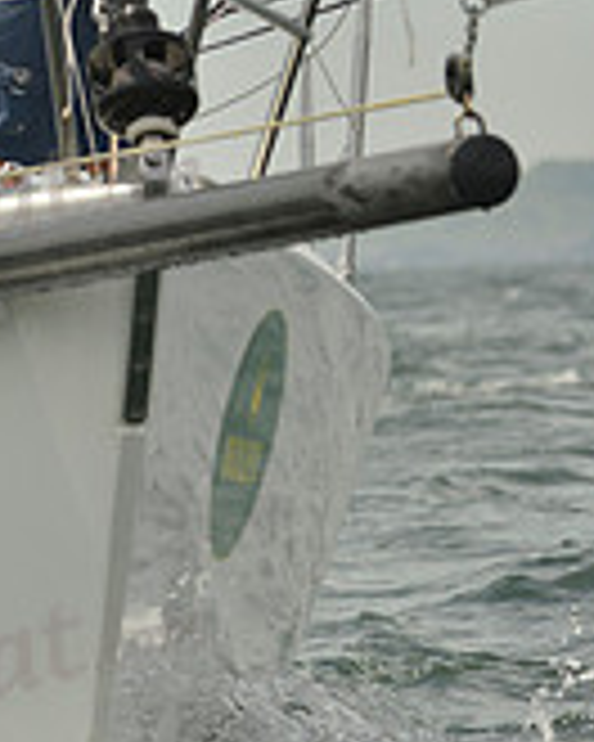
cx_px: -662
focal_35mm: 658
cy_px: 65
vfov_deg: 2.9
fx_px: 14460
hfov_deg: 2.3
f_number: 8
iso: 280
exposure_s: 1/1250
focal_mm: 200
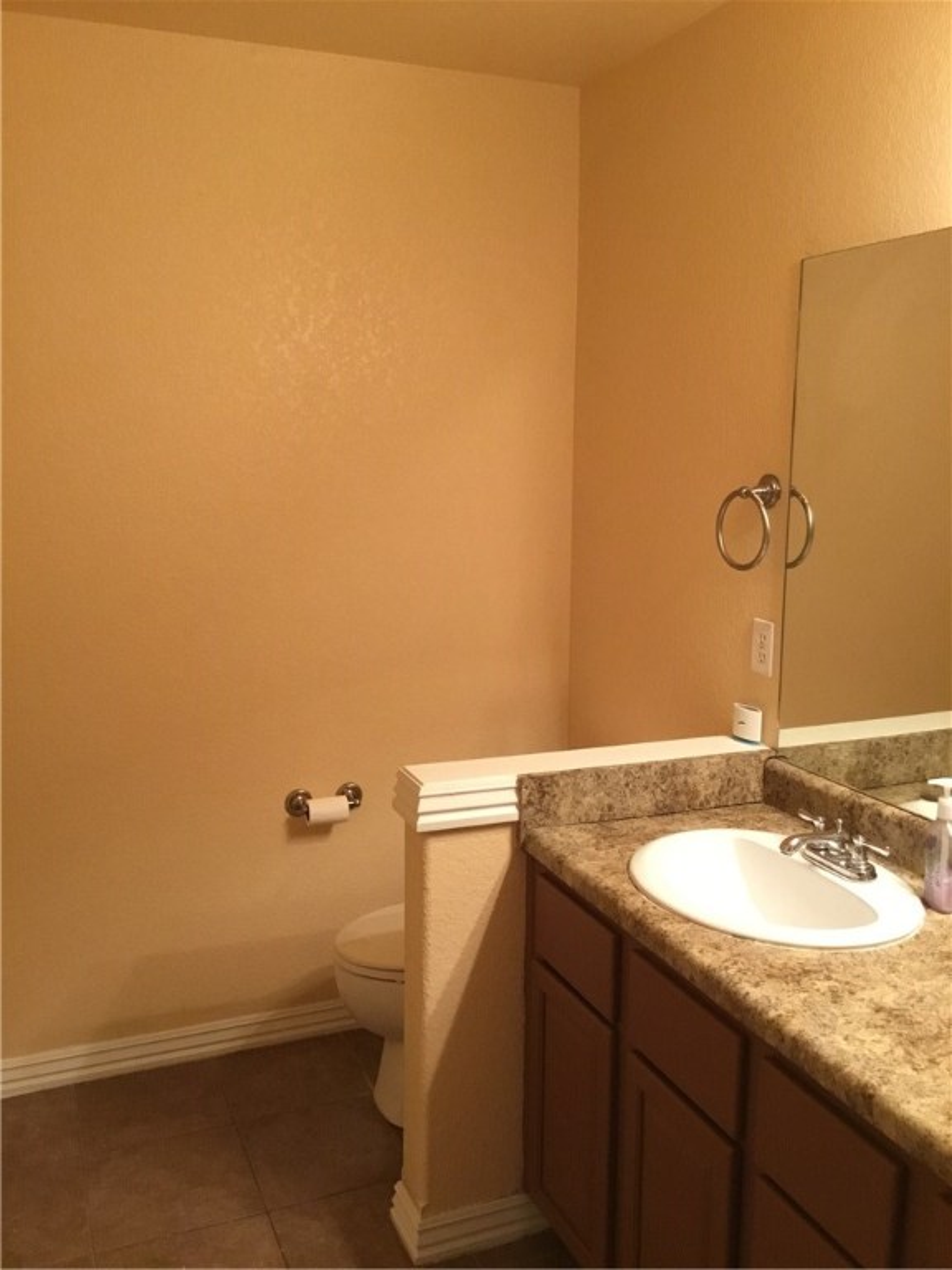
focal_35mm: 31
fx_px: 1137
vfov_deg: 58.4
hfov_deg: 45.4
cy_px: 635
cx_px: 476
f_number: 2.4
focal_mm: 3.3
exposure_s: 1/24
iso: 200
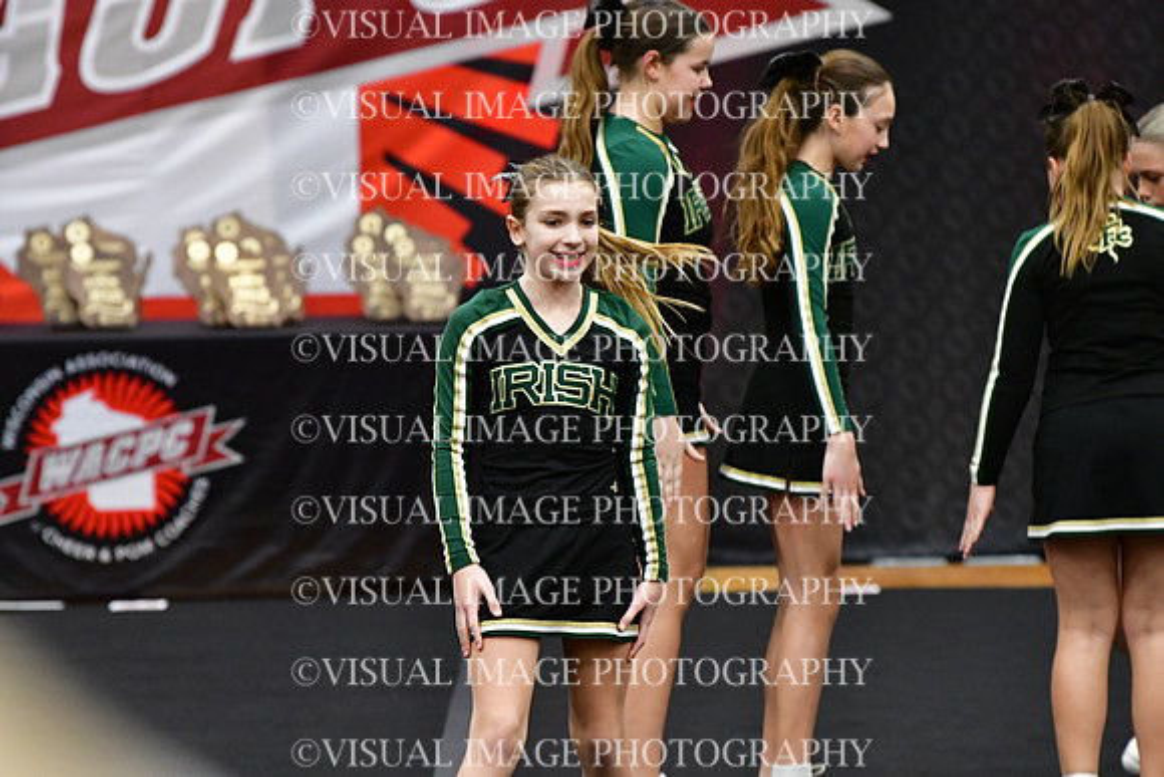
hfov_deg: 7.2
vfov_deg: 4.8
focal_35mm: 285
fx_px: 9217
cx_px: 582
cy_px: 388
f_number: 3.5
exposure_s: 1/500
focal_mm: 190
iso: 5000
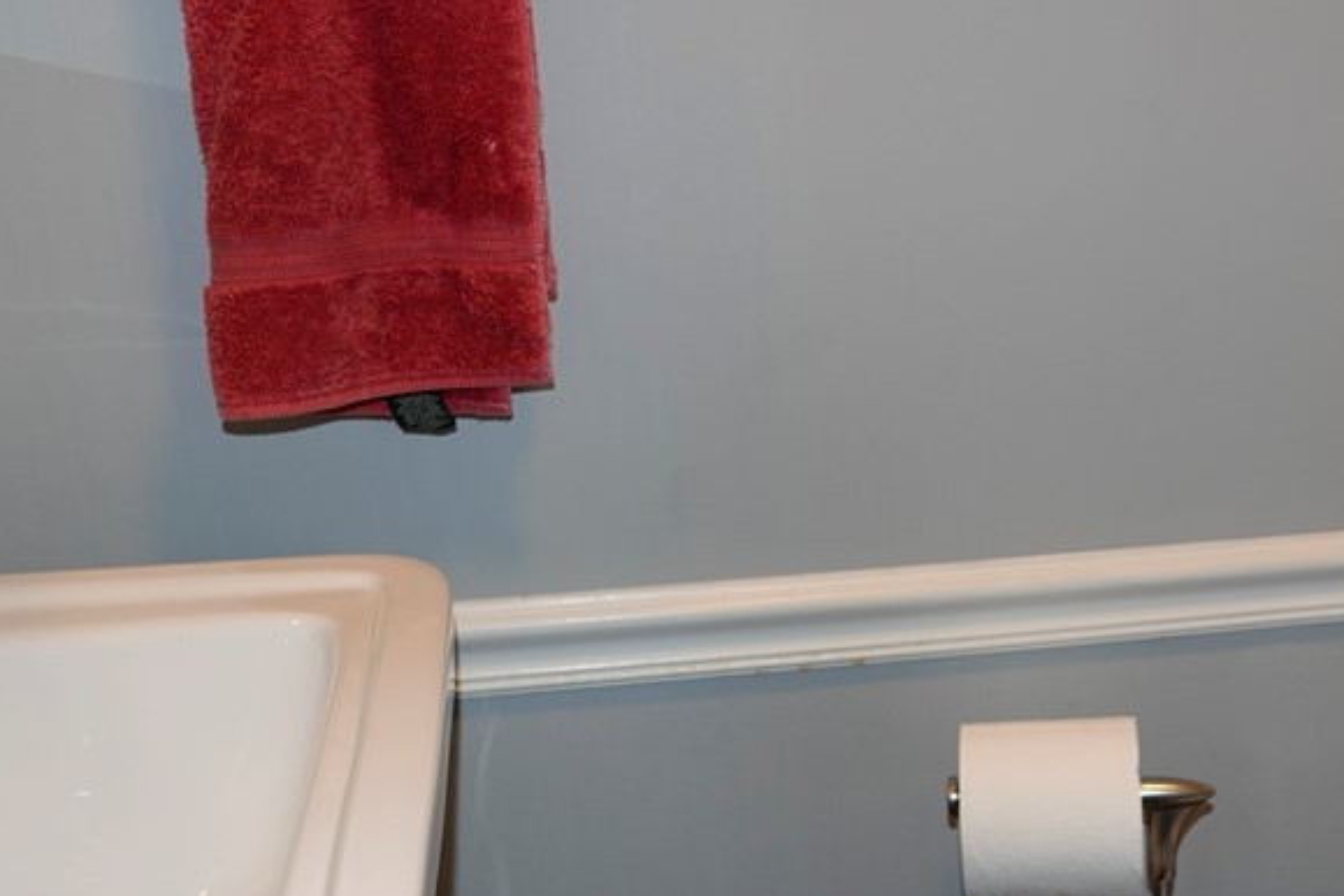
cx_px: 880
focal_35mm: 45
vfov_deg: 29.6
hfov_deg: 43.1
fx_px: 1680
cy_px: 615
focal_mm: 8.8
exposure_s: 1/30
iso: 200
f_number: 2.5
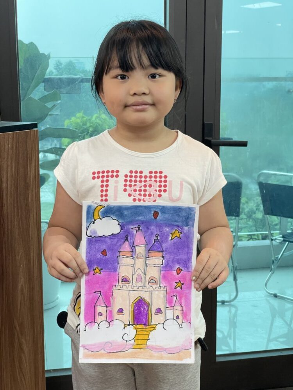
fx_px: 587
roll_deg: +0.4
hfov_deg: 28.0
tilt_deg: -10.2
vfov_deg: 36.8
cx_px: 146
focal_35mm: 52
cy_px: 195
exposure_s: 1/100
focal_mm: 6
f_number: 2
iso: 160
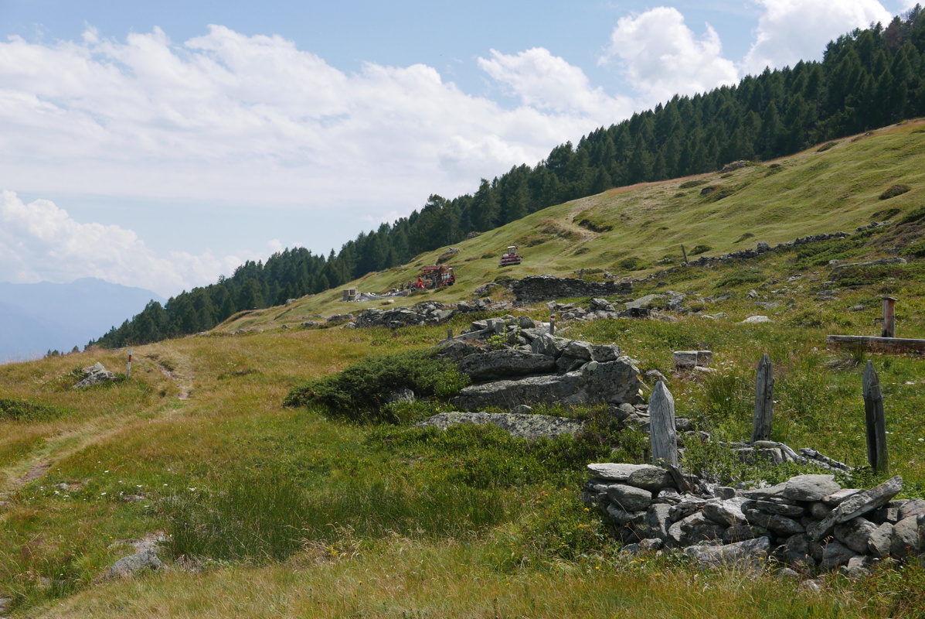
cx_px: 462
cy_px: 310
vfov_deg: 26.0
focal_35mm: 52
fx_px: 1337
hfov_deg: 38.2
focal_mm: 23.6
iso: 200
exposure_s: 1/1000
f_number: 5.6
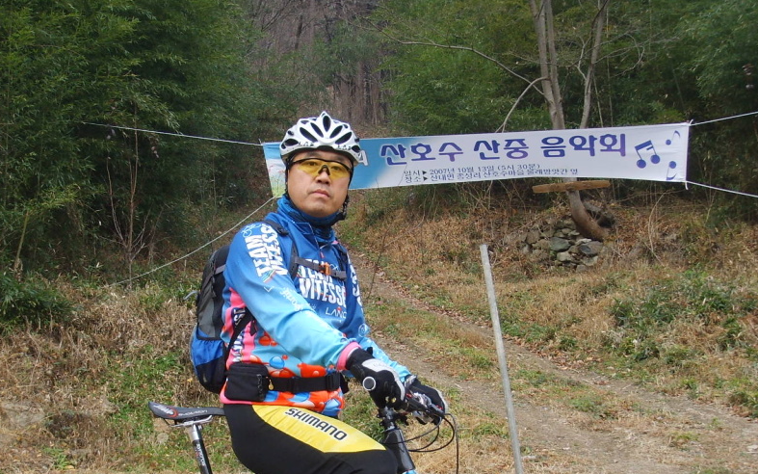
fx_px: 1426
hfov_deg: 29.8
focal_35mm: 69
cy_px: 354
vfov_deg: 18.8
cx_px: 356
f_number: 3.8
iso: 50
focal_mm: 8.8
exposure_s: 1/125
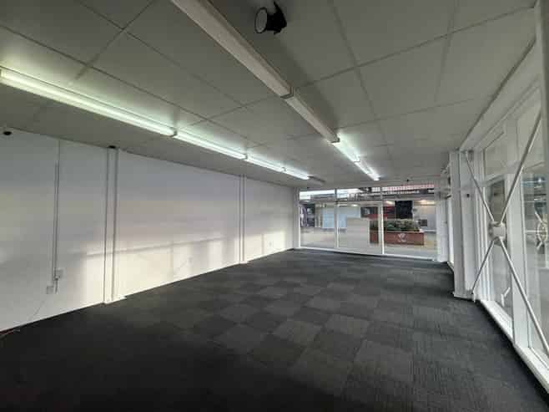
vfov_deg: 85.6
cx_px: 274
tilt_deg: +2.5
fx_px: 222
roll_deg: +0.2
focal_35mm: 14
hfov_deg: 102.1
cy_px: 206
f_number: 2.2
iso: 64
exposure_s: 1/126
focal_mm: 2.22
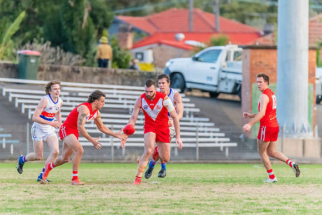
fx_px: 5913
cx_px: 145
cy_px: 95
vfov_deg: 2.1
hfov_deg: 3.1
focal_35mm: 661
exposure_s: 1/1600
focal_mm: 550
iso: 5600
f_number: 6.3
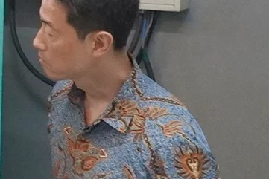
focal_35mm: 147
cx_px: -294
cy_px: 21
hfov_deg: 12.2
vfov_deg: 9.3
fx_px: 1099
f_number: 4
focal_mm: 18
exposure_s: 1/160
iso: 5000
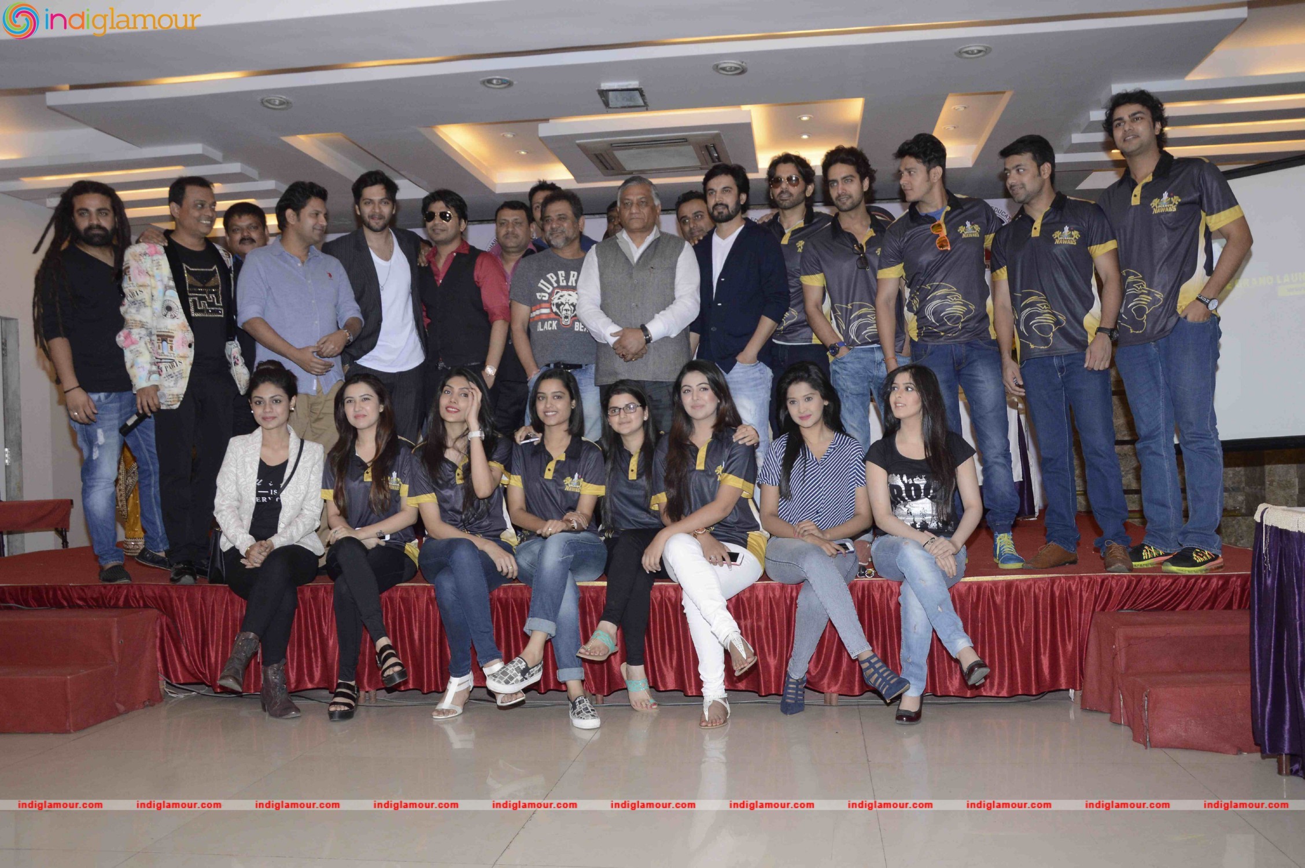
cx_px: 652
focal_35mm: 32
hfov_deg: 59.5
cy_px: 434
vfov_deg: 41.6
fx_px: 1141
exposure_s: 1/200
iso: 800
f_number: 6.3
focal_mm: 21
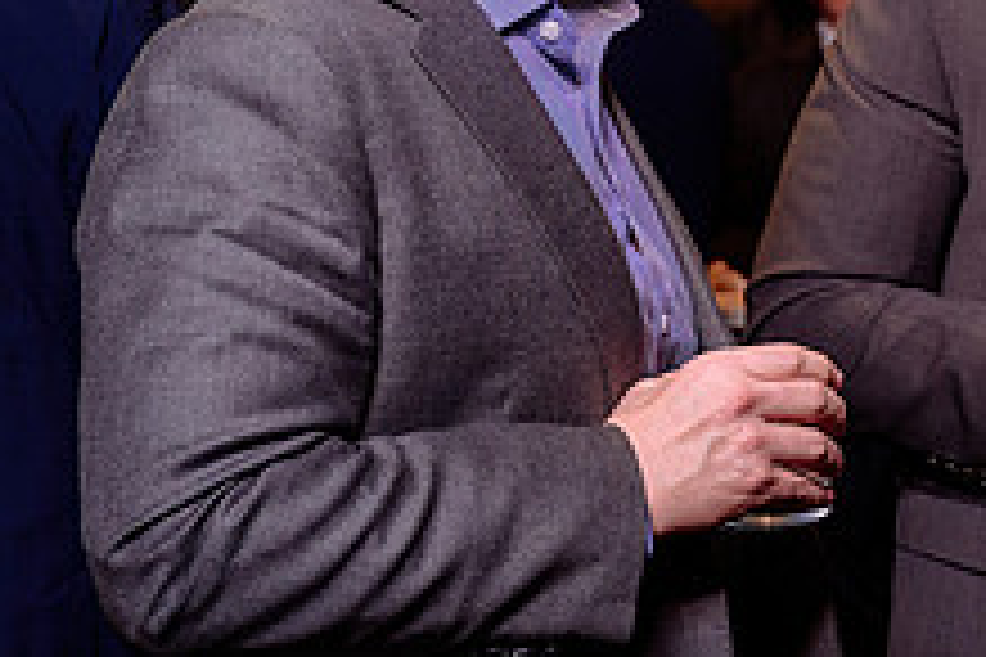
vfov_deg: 12.8
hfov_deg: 18.8
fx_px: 2930
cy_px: 177
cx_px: 849
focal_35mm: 107
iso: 800
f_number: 4
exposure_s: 1/80
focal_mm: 37
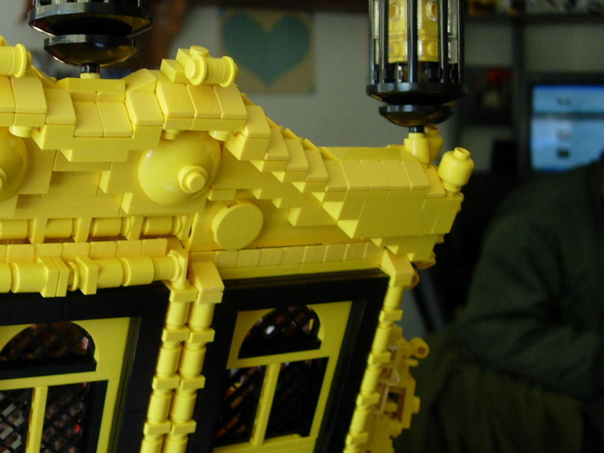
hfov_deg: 31.2
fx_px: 1065
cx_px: 158
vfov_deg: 24.0
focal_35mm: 61
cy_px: 212
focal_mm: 7.8
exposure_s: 1/69.7
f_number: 2.8
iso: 79
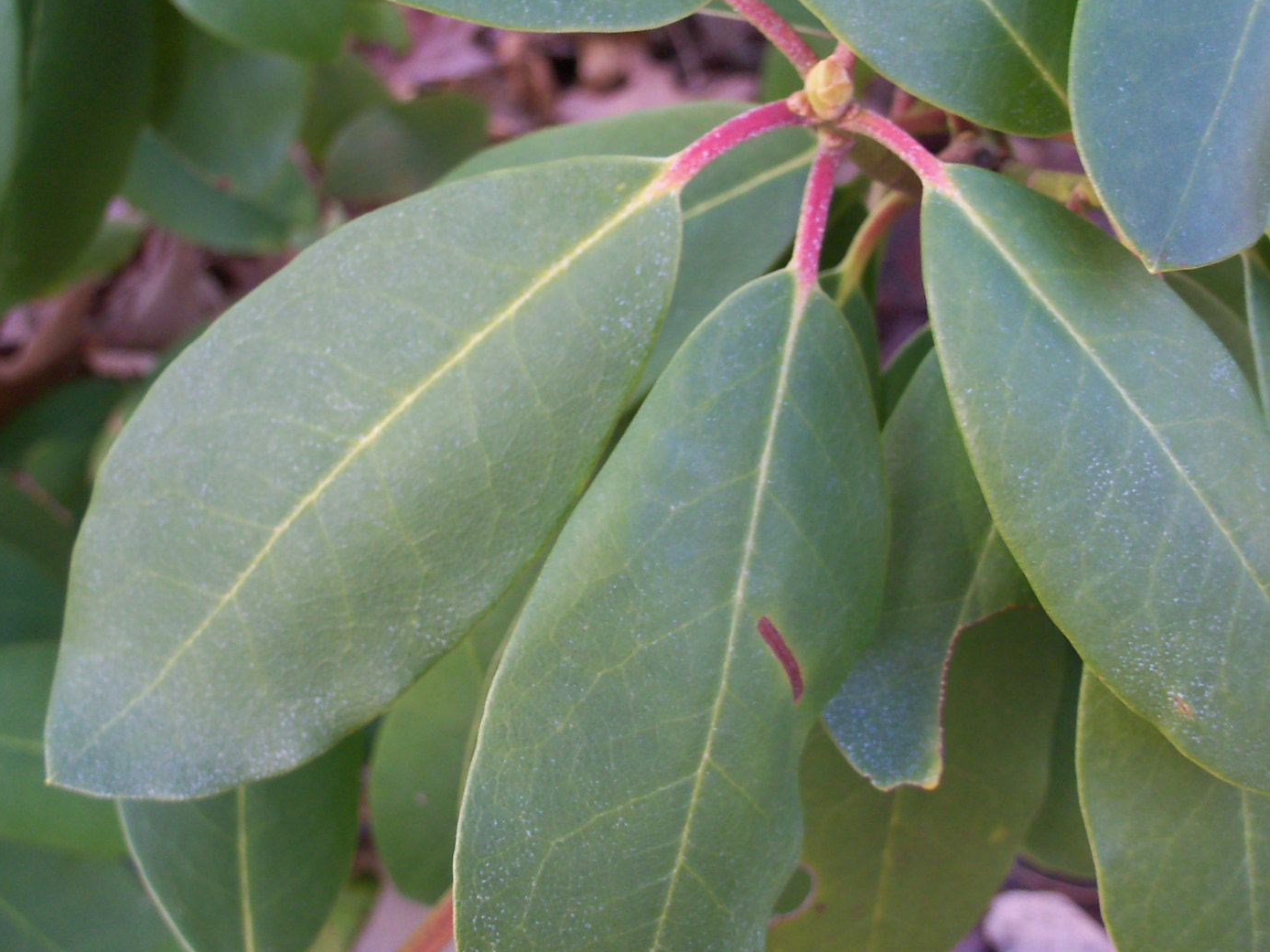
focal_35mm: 59
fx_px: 2165
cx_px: 631
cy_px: 363
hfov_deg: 32.7
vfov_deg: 24.8
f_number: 3.1
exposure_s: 1/40
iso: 64
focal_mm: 7.2
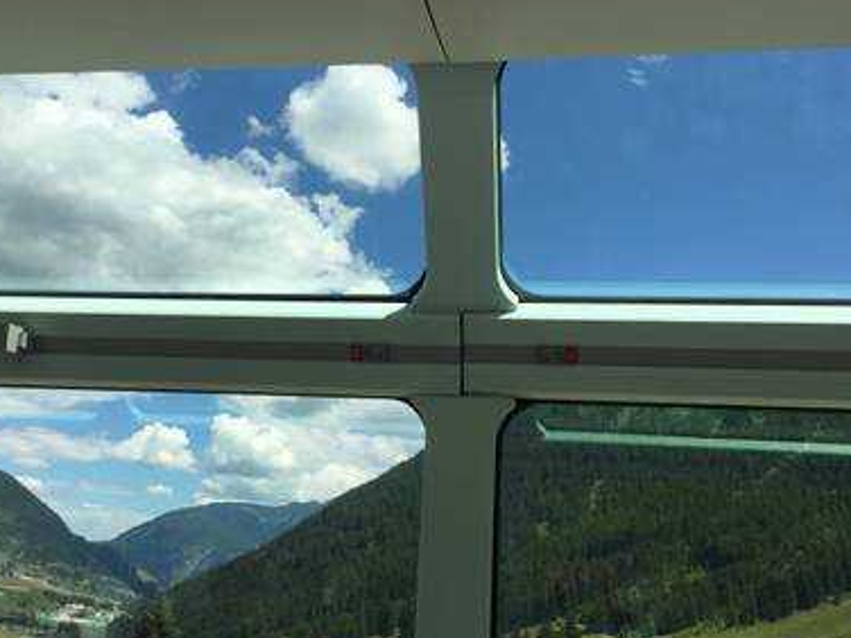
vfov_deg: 38.7
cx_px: 401
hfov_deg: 50.1
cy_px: 335
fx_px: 910
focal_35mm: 37
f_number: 2.2
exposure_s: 1/2198
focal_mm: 4.15
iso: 32
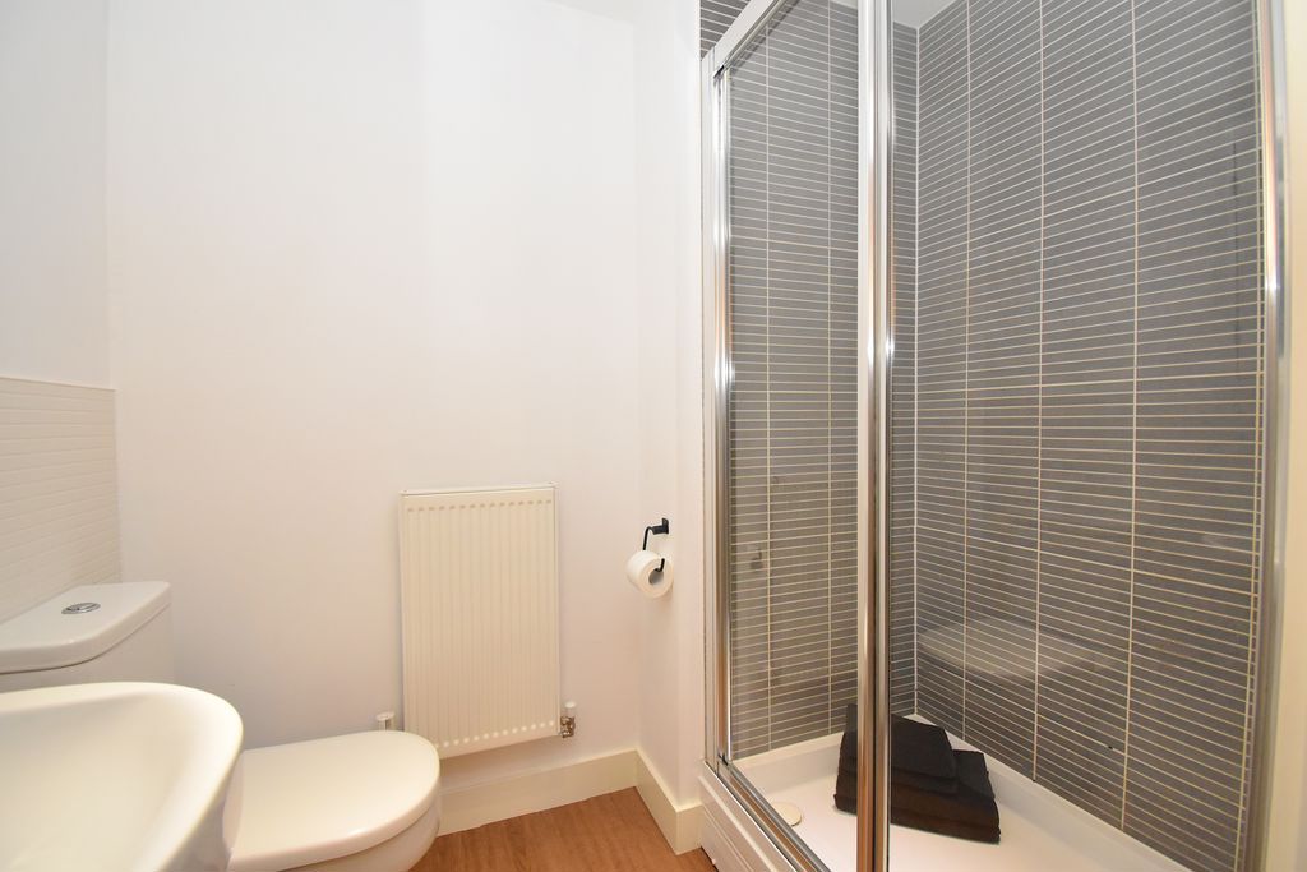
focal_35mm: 15
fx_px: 545
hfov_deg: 100.4
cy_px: 436
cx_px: 654
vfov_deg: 77.3
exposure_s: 1/30
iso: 3200
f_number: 4.5
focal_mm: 10
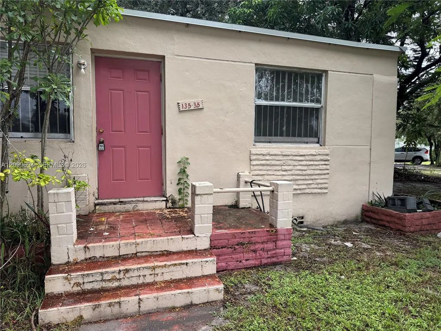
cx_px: 220
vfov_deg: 56.8
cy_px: 166
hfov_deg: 71.6
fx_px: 306
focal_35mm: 24
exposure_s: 1/802
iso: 80
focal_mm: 6.76
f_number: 1.78
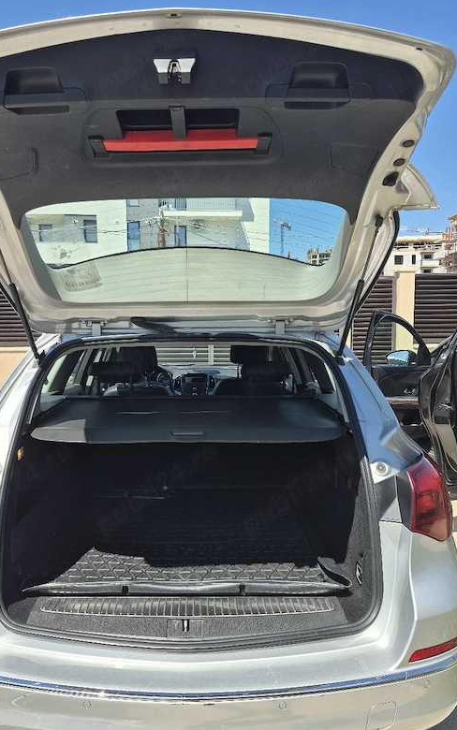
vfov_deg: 72.5
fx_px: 498
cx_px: 194
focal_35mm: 25
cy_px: 365
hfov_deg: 49.1
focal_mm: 5.4
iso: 25
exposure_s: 1/1250
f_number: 1.8
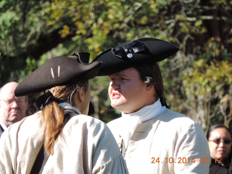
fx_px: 4893
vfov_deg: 2.0
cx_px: 111
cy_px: 89
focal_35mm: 730
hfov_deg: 2.7
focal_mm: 124.8
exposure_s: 1/400
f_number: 5
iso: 180
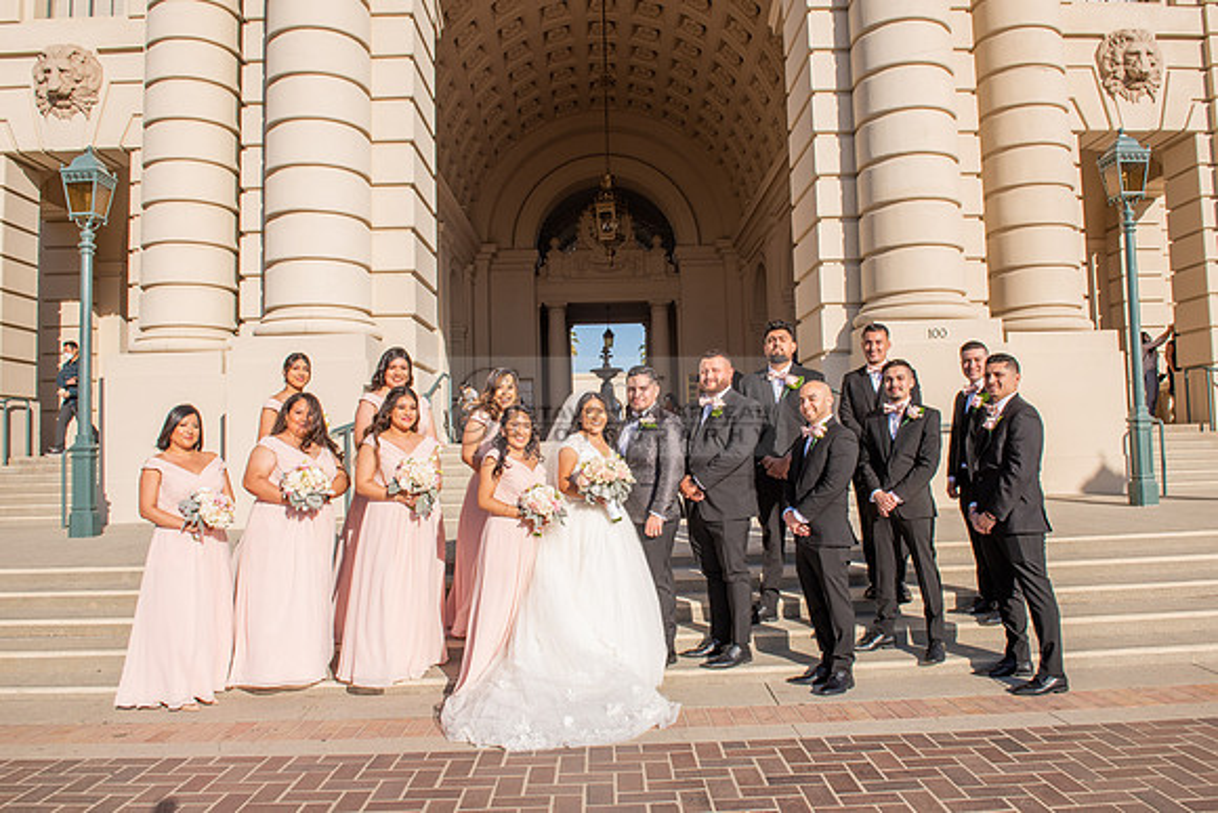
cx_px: 635
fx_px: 874
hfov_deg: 69.7
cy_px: 405
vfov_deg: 49.9
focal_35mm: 26
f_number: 10
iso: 100
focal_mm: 24
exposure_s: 1/200
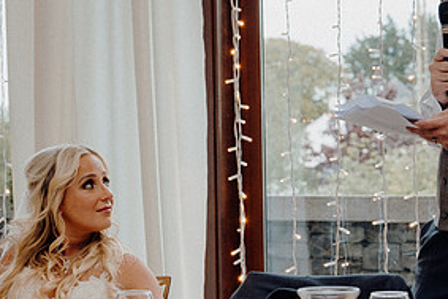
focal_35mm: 119
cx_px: 214
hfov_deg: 17.2
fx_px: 1482
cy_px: 192
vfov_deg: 11.5
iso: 640
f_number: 3.5
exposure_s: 1/160
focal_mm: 39
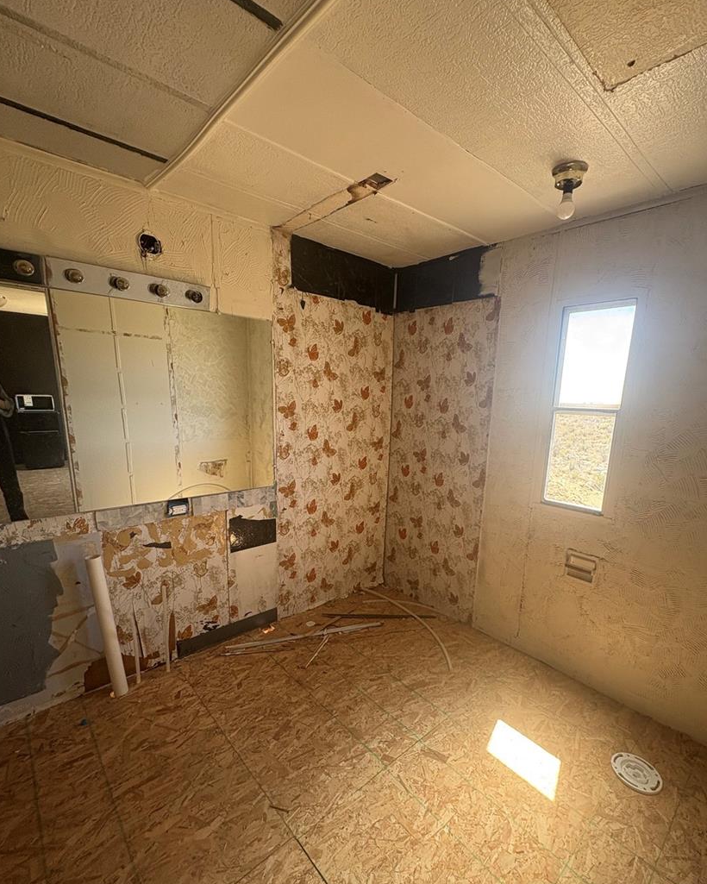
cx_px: 378
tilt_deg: -11.2
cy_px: 484
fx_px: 418
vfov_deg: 92.8
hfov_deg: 80.3
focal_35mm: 16
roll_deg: +0.3
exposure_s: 1/99
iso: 125
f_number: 2.2
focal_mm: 2.22
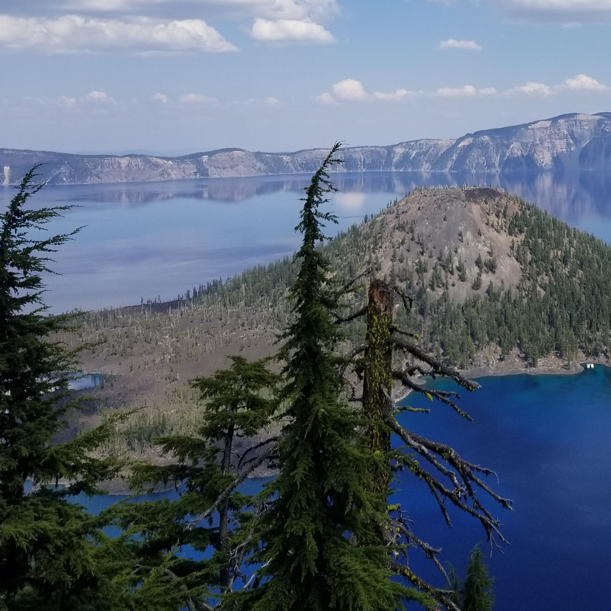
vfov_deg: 34.6
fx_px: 959
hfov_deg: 33.1
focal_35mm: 48
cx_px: 577
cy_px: 154
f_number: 1.7
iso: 50
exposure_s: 1/3280
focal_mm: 4.25
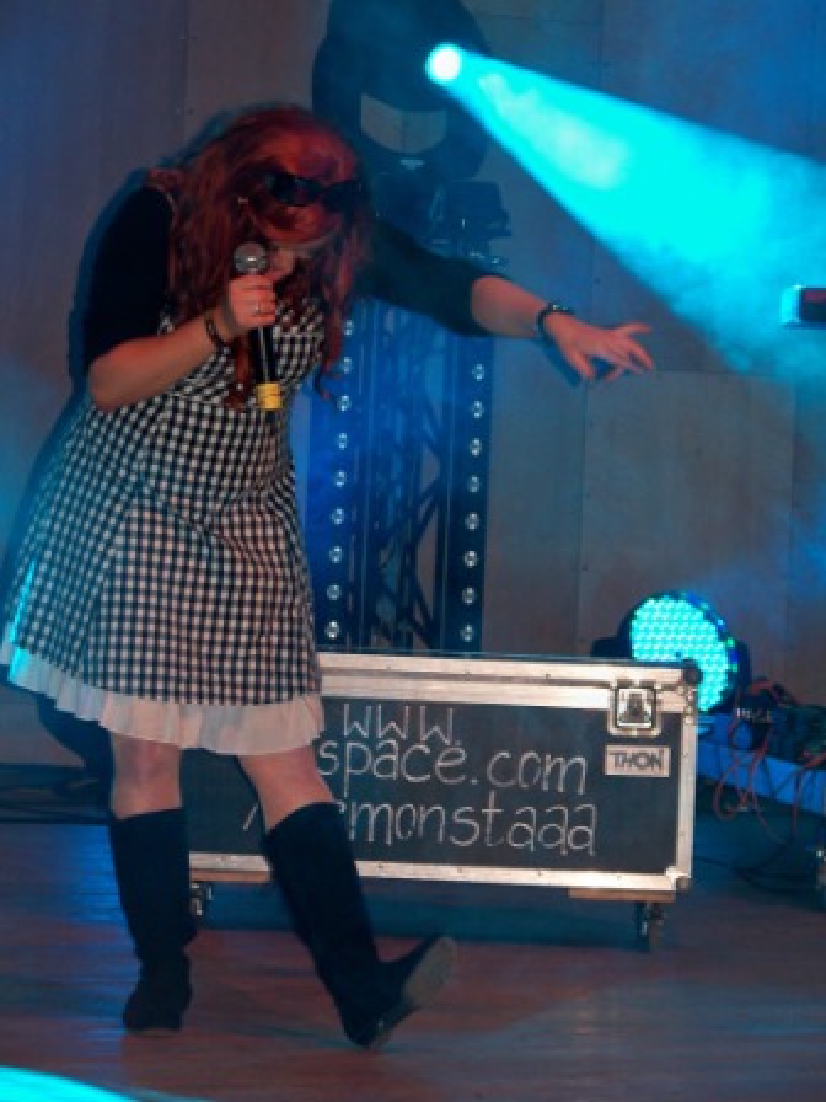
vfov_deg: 14.2
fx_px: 4422
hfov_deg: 10.7
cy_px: 551
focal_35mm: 139
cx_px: 413
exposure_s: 1/30
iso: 200
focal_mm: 22.2
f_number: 3.2
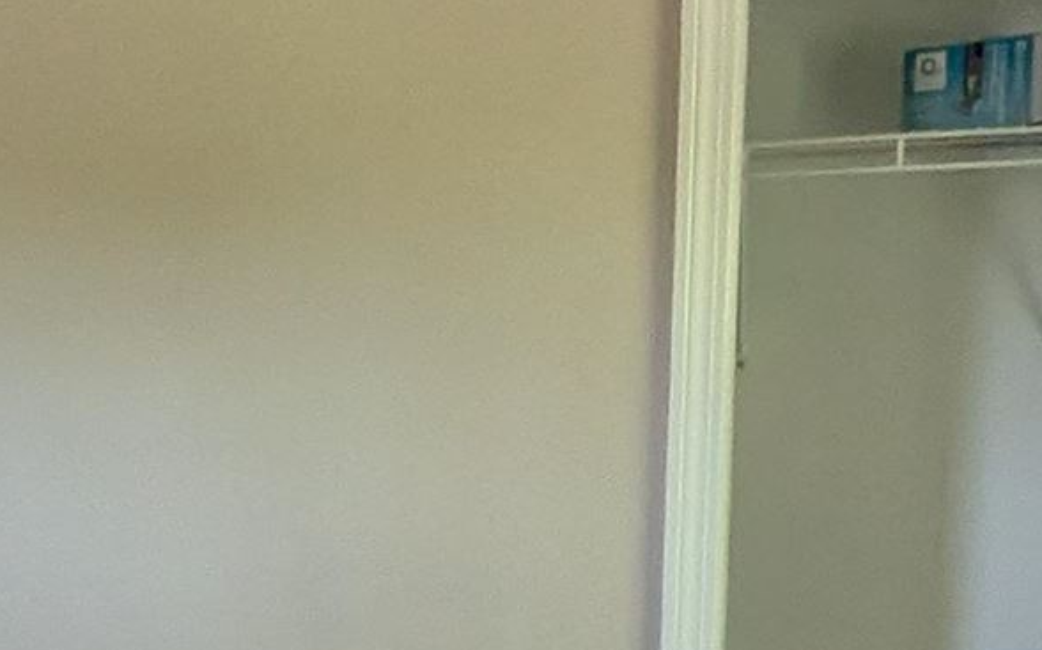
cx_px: -234
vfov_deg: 17.7
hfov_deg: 25.4
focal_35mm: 72
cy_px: 648
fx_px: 2044
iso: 346
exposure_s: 1/120
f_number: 2.2
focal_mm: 1.54
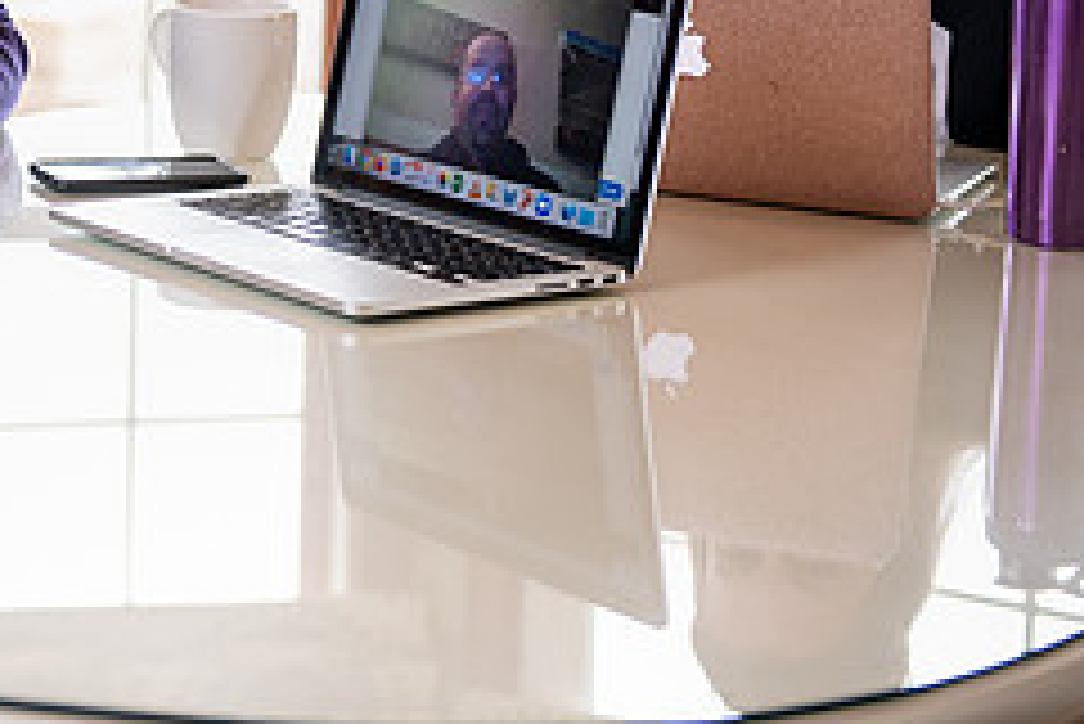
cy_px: -128
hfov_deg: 16.1
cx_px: 22
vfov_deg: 10.8
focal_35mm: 125
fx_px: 3766
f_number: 3.2
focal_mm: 52
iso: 500
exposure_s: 1/200
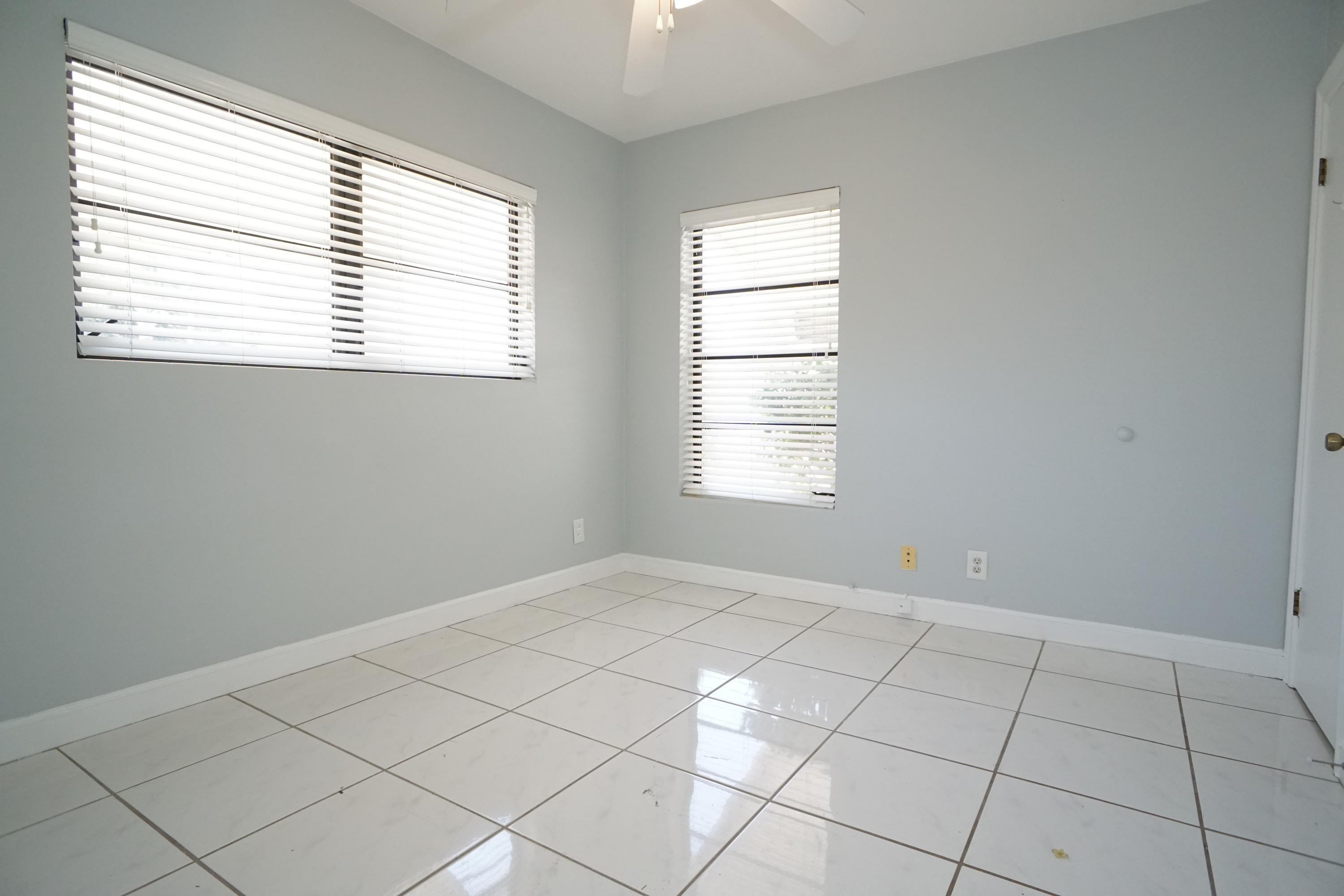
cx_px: 672
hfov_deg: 73.7
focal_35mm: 24
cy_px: 448
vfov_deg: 53.1
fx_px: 896
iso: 1600
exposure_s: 1/80
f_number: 6.3
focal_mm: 16
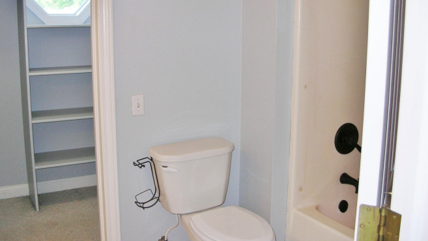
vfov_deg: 29.7
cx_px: 216
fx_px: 454
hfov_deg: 50.5
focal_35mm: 40
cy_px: 107
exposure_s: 1/60.1
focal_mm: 6
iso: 50
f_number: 2.7
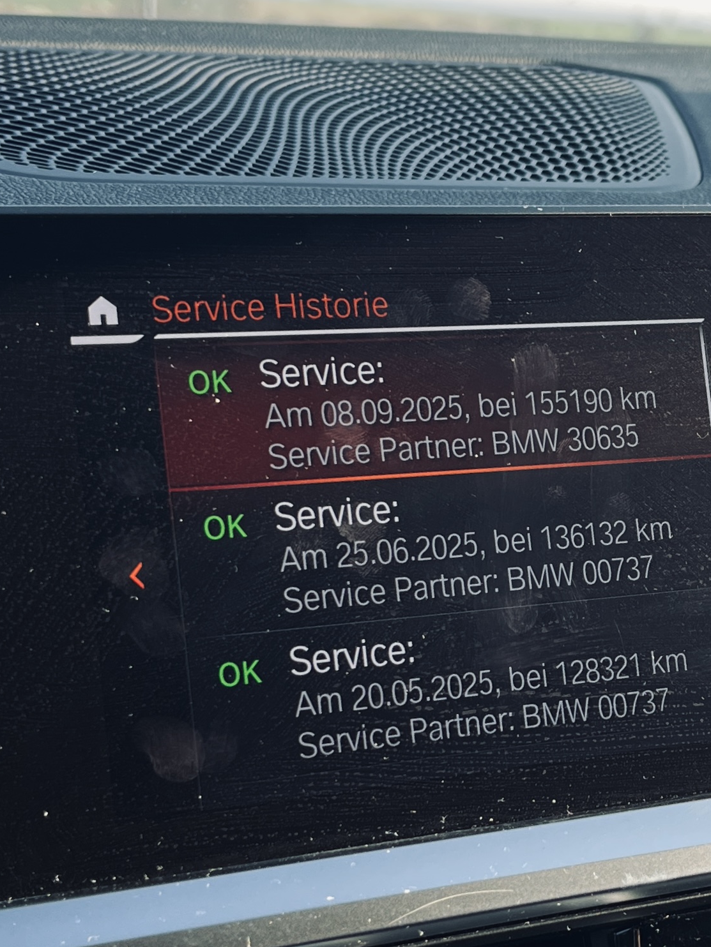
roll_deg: +1.4
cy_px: 519
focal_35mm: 60
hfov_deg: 24.0
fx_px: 1643
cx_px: 578
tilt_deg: -16.1
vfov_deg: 32.2
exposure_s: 1/192
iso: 40
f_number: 1.6
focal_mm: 5.1
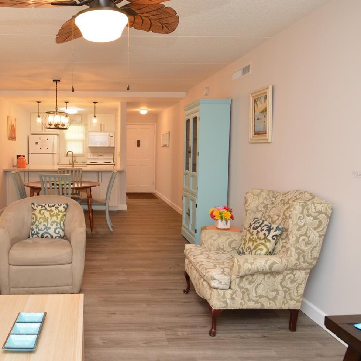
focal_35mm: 25
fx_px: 295
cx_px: 90
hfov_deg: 59.5
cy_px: 174
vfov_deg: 62.9
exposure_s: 1/60
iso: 640
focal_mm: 12
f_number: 4
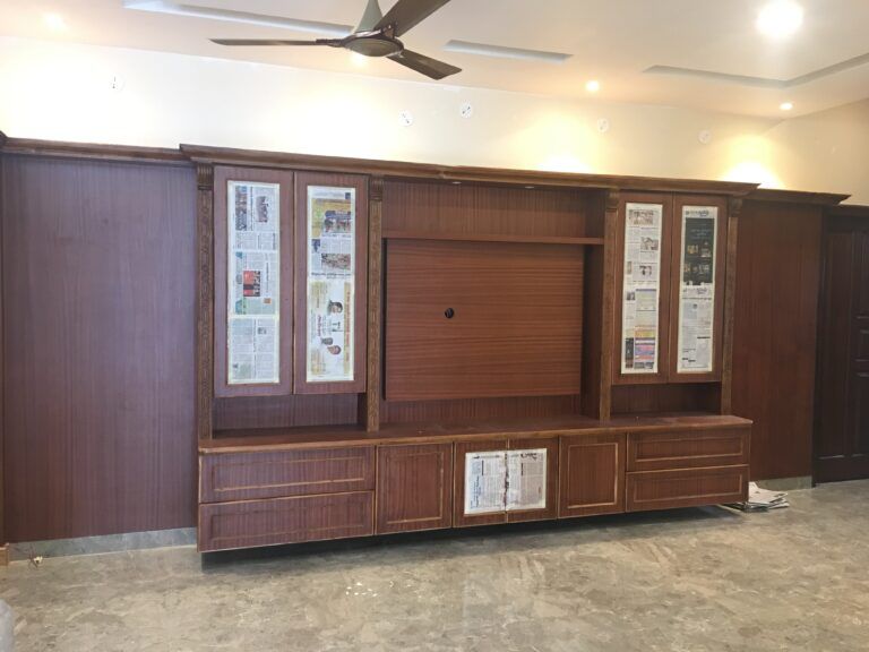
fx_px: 728
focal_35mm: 29
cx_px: 434
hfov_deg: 61.7
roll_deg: -0.3
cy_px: 326
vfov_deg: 48.2
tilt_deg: -2.4
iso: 100
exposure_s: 1/17
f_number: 2.2
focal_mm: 4.15
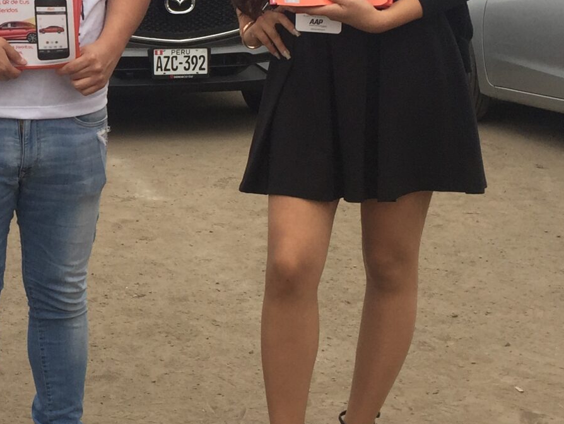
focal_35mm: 83
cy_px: 87
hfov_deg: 22.5
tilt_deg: -9.1
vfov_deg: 17.6
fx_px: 1353
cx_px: -16
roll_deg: -0.2
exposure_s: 1/286
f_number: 2.2
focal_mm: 4.15
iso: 32
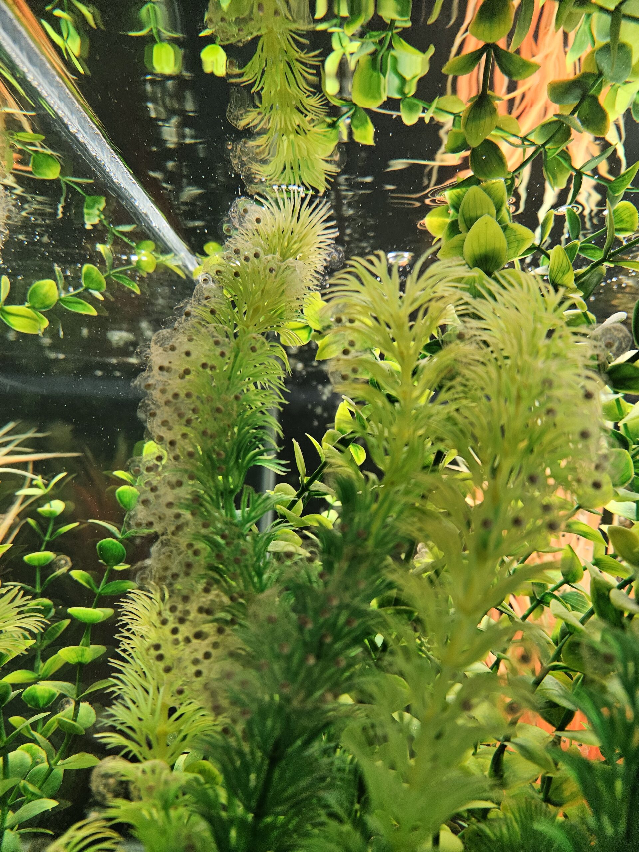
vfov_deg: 73.9
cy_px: 426
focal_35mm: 23
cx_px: 320
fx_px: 566
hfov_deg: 58.9
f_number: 1.8
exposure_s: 1/120
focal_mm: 5.4
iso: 100
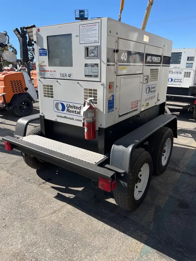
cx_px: 98
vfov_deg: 67.3
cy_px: 130
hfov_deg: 53.1
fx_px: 196
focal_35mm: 26
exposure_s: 1/2358
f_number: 1.6
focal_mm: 5.1
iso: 50
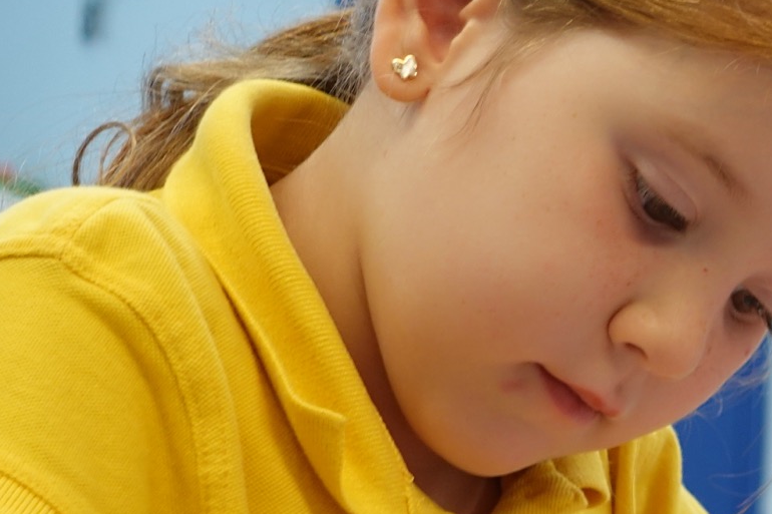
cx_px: 898
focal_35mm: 159
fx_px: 3409
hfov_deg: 12.6
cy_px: 359
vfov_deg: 8.6
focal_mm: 18.99
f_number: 2.8
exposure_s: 1/60
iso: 250
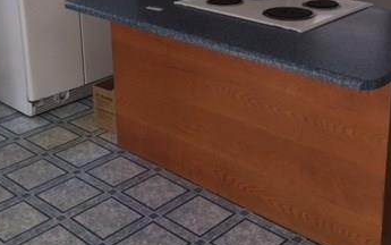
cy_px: 33
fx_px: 608
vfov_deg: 22.3
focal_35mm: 57
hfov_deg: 35.6
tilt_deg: -15.5
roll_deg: +0.6
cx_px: 221
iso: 32
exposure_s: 1/30
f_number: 2.2
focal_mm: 4.15
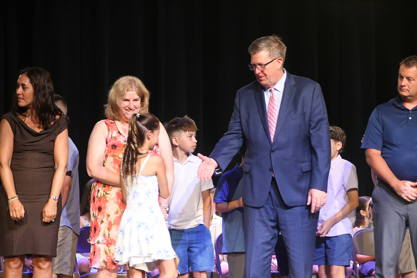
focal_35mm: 168
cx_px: 208
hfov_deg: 12.2
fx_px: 1946
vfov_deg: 8.2
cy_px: 139
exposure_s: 1/160
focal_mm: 112
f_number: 5.6
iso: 4000
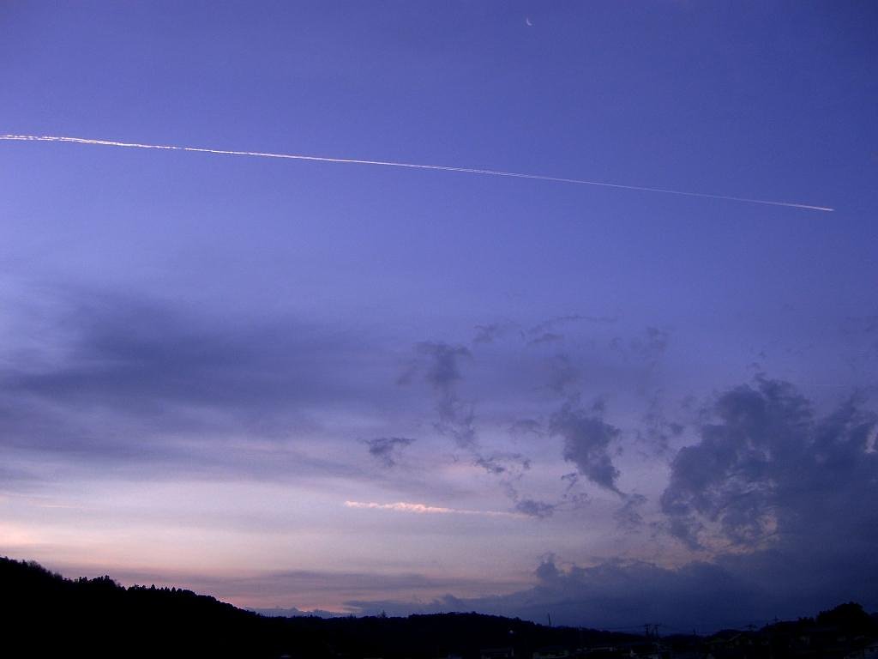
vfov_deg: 37.7
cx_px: 439
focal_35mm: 38
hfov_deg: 49.0
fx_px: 964
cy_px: 330
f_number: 2.8
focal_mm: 7.9
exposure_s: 1/160
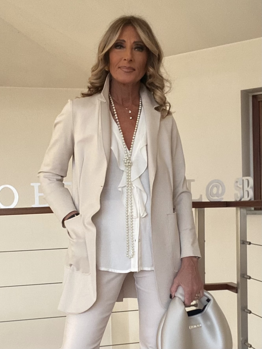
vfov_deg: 60.0
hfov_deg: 46.8
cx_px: 131
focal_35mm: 30
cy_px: 174
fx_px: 303
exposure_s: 1/60
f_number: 2.2
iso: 125
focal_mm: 2.71
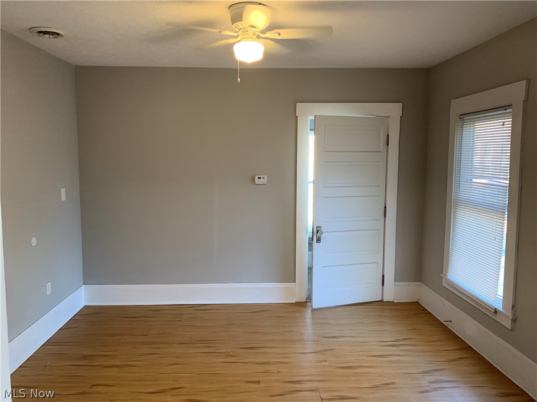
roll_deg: -0.6
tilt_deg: -7.0
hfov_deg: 67.3
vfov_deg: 53.1
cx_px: 268
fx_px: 403
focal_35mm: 26
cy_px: 201
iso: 125
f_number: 1.8
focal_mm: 4.25
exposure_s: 1/60
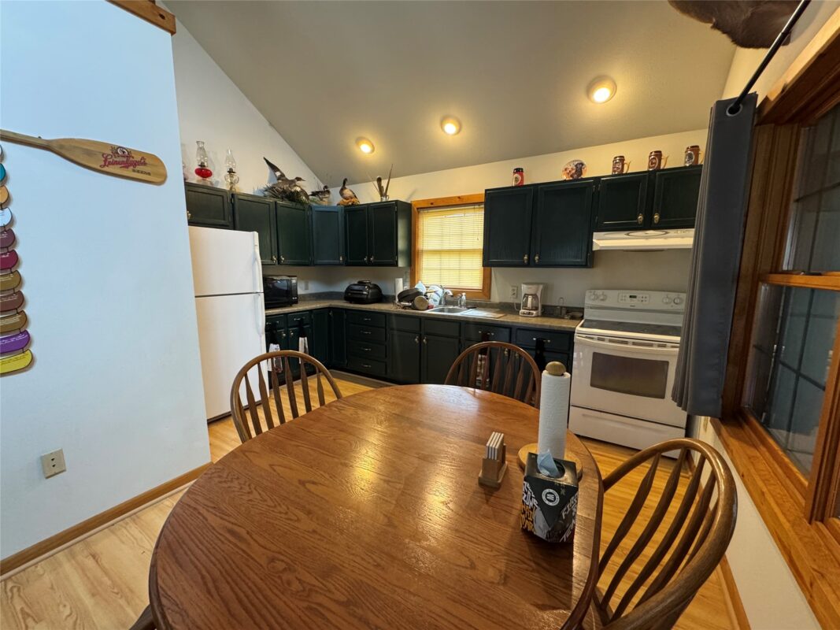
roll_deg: -0.7
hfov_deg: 102.1
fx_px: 340
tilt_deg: -8.8
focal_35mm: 14
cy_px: 315
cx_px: 420
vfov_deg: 85.7
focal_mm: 2.22
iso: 400
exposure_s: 1/60
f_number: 2.2
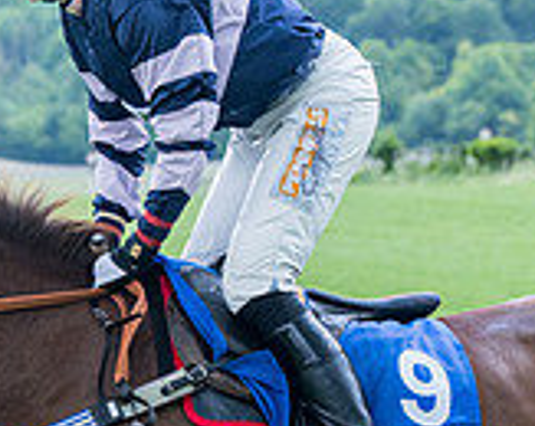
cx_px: 239
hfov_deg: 6.0
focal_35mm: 324
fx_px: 5124
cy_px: 365
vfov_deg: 4.8
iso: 800
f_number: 4
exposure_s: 1/2000
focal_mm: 70
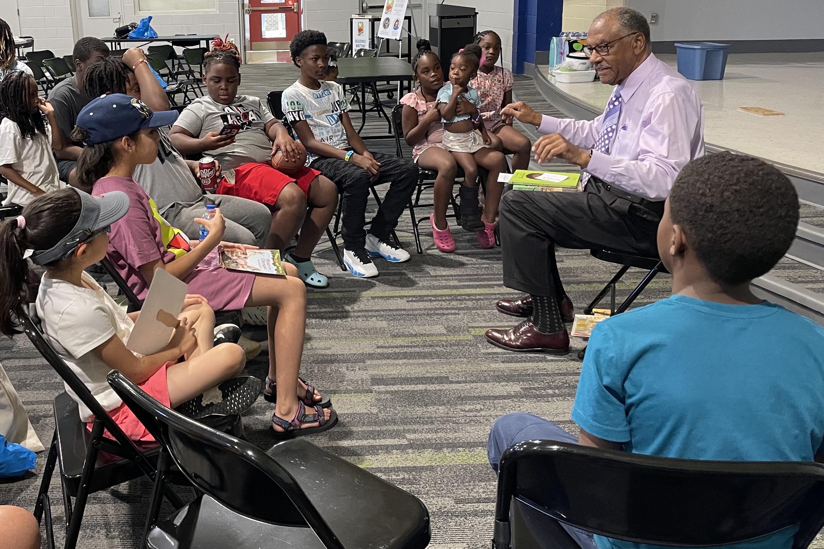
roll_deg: +1.7
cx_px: 290
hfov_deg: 52.3
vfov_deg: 36.6
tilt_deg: -13.0
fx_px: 824
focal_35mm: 36
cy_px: 191
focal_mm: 4.2
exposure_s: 1/60
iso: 320
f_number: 1.6
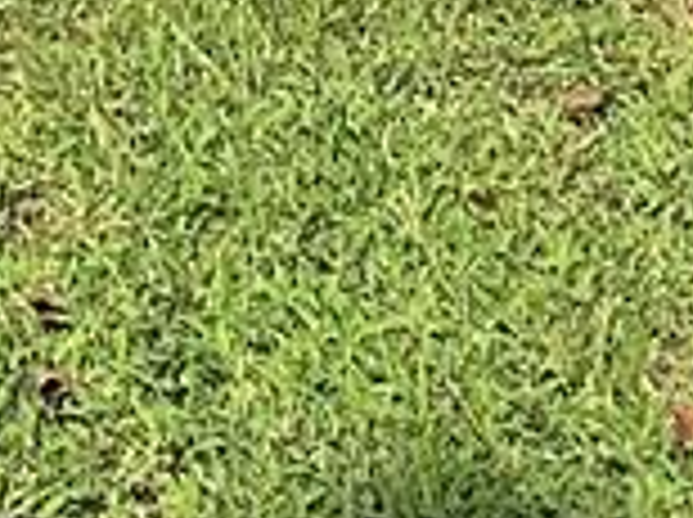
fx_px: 3858
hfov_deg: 10.0
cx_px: -320
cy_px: -1180
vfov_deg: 6.7
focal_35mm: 193
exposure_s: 1/1848
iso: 16
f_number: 1.8
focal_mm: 3
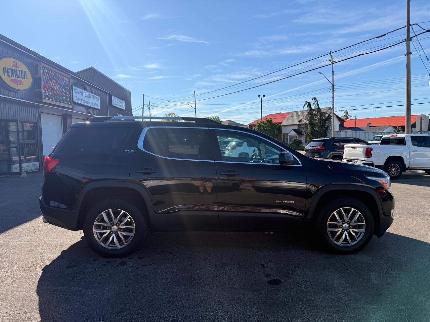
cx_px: 215
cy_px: 161
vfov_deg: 56.8
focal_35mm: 24
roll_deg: +1.3
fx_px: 298
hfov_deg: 71.6
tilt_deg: -3.5
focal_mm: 6.76
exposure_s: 1/5319
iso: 80
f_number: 1.78
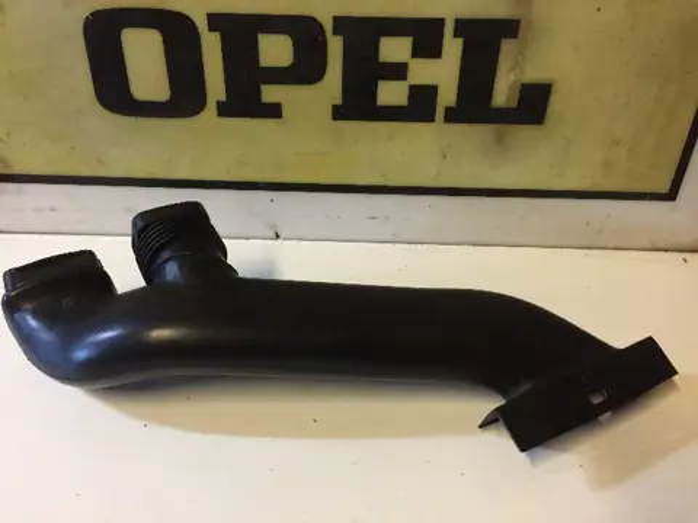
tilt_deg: -39.2
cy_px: 262
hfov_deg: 61.7
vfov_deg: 48.2
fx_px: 585
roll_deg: -4.2
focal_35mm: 29
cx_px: 349
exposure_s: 1/25
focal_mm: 4.15
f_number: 2.2
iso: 250
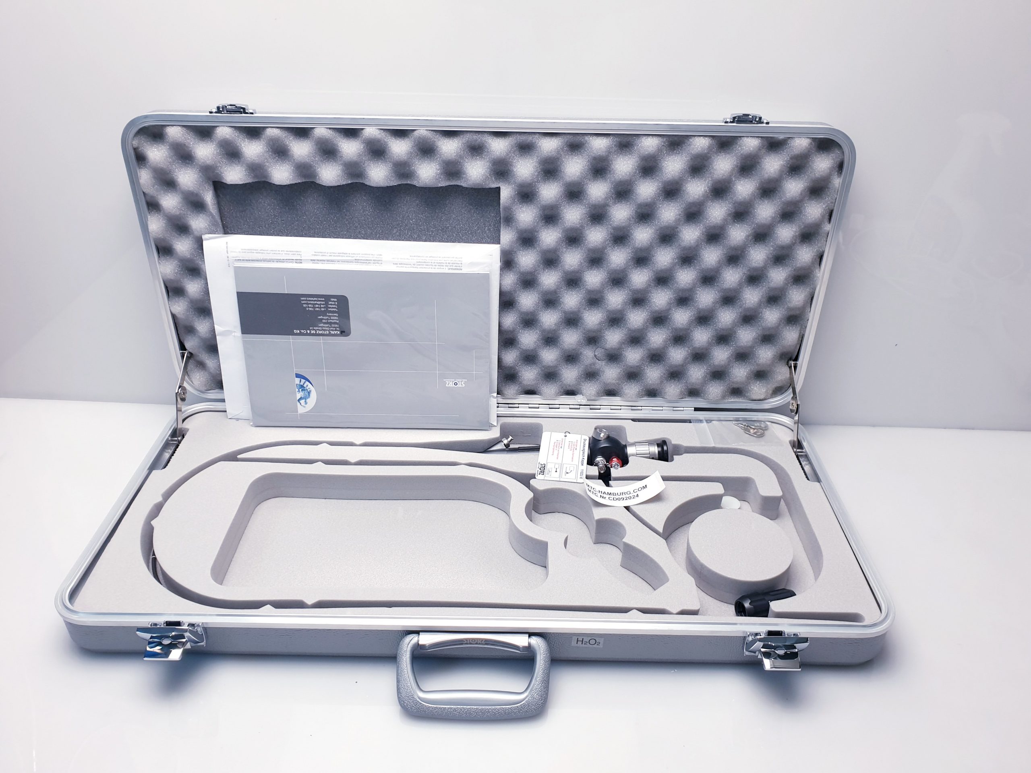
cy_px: 386
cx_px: 516
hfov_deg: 67.3
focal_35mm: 26
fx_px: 774
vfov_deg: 53.1
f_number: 2.4
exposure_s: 1/100
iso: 64
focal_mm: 4.3
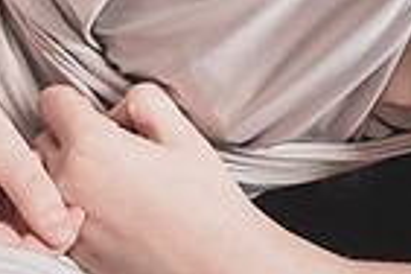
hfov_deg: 7.0
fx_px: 3288
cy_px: 1
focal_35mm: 288
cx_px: -335
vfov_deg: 4.8
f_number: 4.5
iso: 400
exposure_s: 1/80
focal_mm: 70
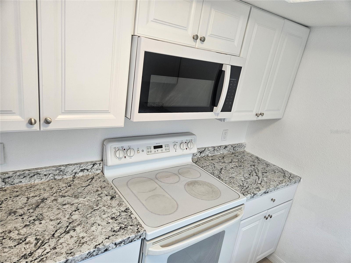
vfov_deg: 58.9
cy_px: 132
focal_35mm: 23
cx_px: 176
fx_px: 233
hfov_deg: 73.9
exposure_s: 1/120
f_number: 1.8
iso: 100
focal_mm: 5.4
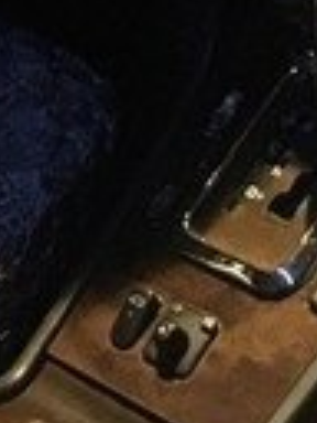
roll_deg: +26.9
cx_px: 254
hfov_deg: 9.9
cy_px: -266
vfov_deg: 12.4
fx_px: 1819
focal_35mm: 149
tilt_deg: -36.3
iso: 1000
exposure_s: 1/17
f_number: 2.2
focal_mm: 4.15
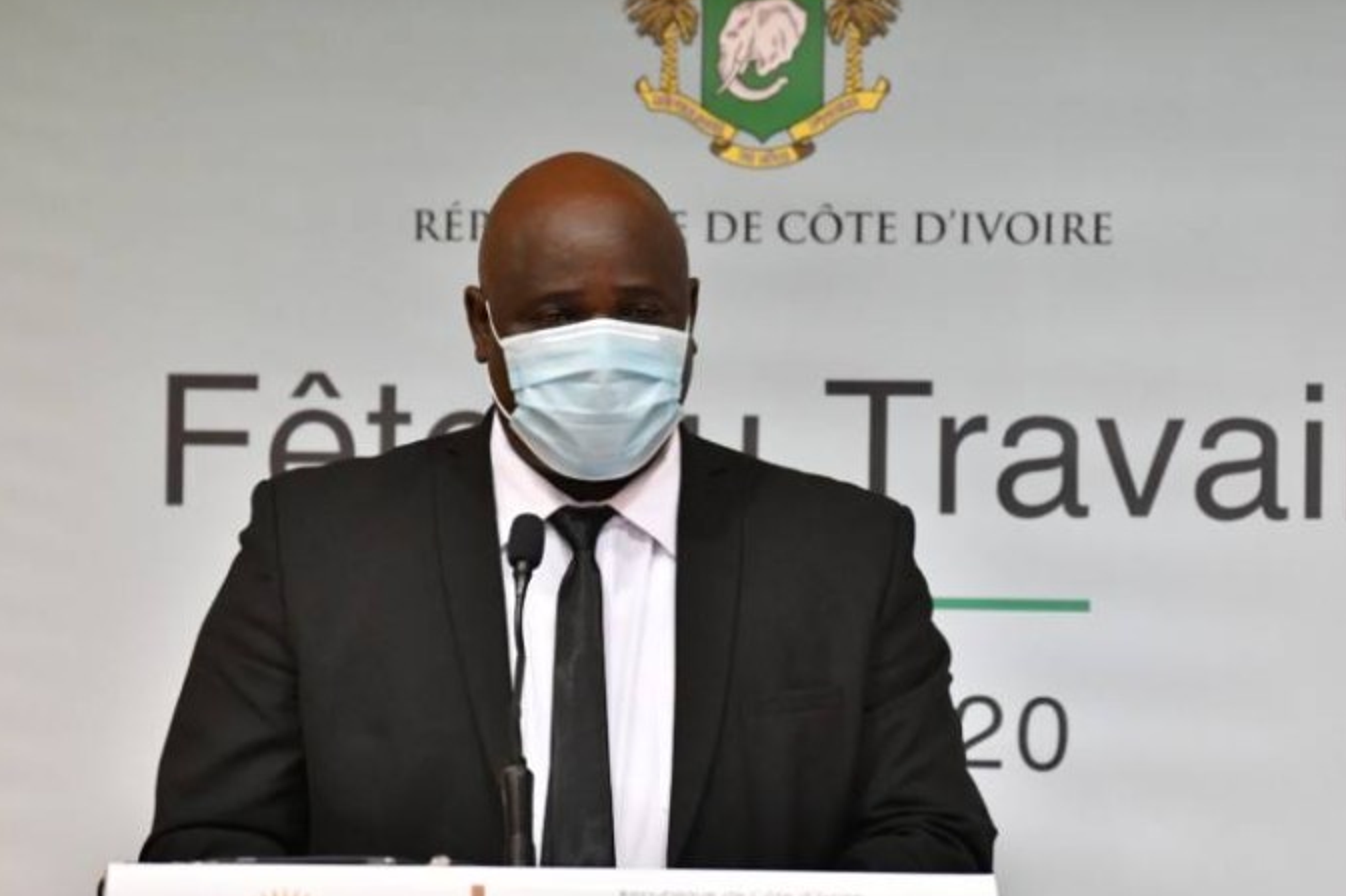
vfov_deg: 4.3
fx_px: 11995
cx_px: 724
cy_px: 379
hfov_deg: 6.4
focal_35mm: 321
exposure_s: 1/200
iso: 3200
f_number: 2.8
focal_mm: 180
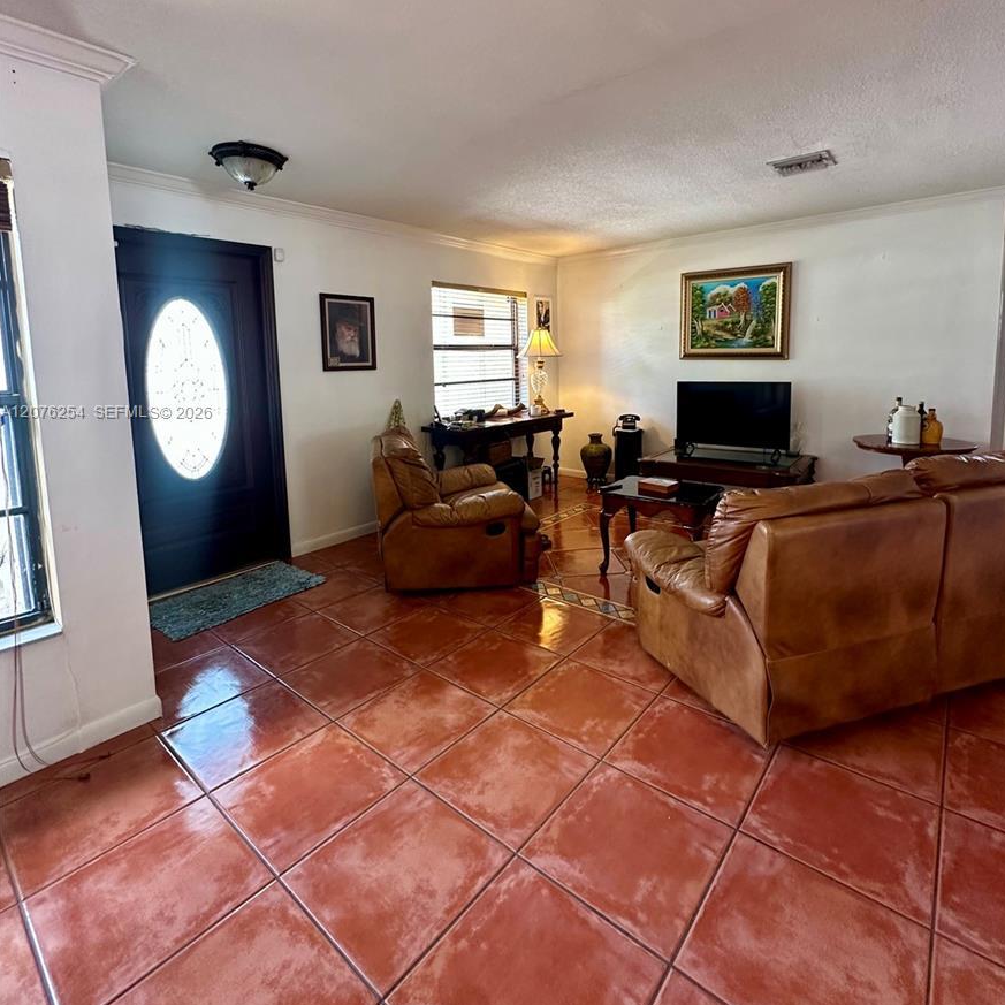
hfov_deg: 84.0
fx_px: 558
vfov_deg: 83.2
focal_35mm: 17
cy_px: 413
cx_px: 516
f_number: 2.2
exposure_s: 1/60
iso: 250
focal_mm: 2.22
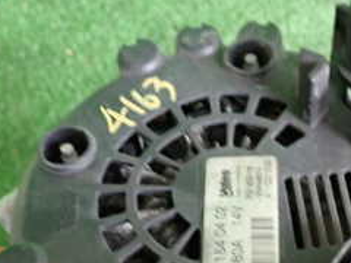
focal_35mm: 75
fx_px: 760
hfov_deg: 25.7
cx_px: 265
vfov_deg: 18.8
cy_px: 291
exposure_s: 1/30
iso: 320
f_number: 2.3
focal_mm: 5.4
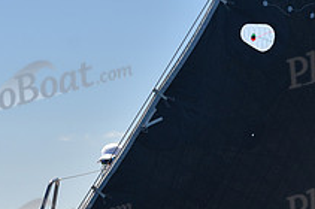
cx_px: 210
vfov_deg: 5.0
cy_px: 286
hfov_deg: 7.6
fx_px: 2359
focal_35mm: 270
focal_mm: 98
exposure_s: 1/1000
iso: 200
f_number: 4
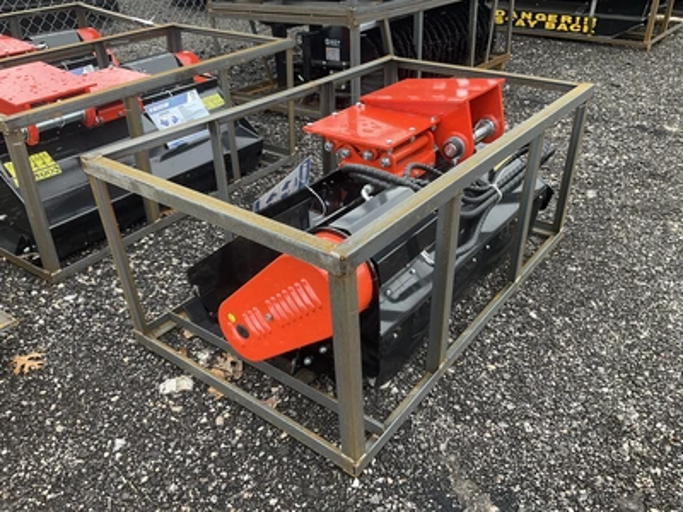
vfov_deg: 48.2
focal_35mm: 29
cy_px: 256
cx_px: 342
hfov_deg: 61.7
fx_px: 572
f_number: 1.8
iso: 32
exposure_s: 1/122
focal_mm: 3
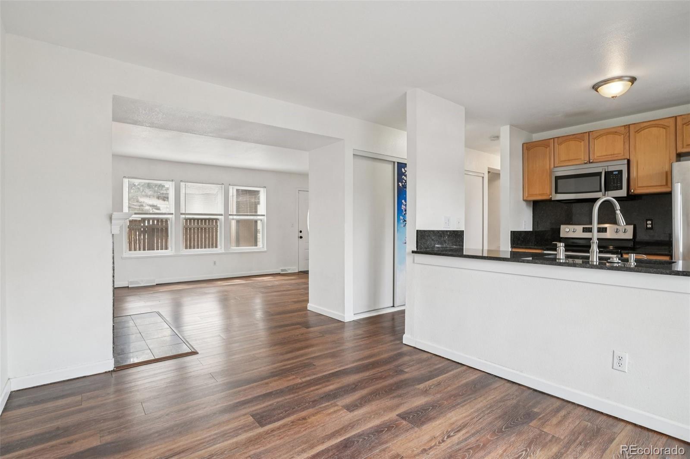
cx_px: 345
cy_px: 230
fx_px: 316
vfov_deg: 72.0
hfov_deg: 95.0
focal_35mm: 16
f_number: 8
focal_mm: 11
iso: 250
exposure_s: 1/30
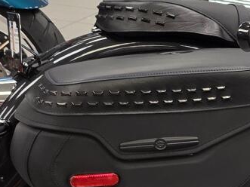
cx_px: 613
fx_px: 1004
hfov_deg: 11.5
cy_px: 239
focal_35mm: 139
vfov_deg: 10.4
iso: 125
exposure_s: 1/120
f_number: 1.7
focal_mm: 6.25
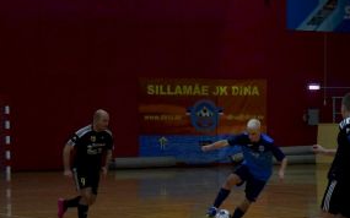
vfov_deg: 9.8
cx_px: 275
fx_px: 1267
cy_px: 173
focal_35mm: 133
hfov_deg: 15.6
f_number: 5.6
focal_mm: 55
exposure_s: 1/500
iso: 5000
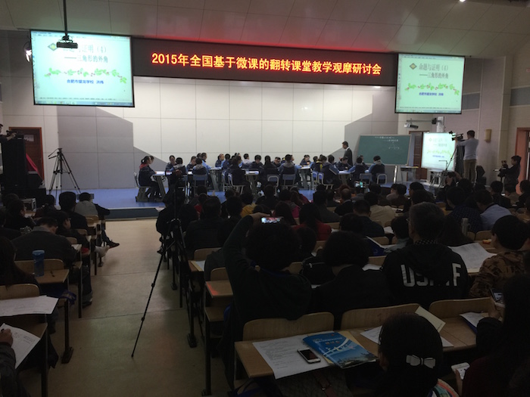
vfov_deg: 48.2
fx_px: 444
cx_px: 265
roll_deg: -0.8
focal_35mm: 29
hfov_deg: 61.7
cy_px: 198
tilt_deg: -7.2
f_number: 2.2
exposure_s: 1/33
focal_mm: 4.15
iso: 50
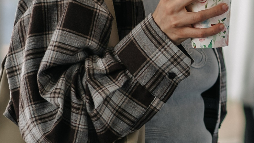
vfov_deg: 3.6
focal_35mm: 341
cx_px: 347
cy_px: -40
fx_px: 2297
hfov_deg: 6.3
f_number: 2.2
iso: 160
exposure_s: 1/250
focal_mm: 85
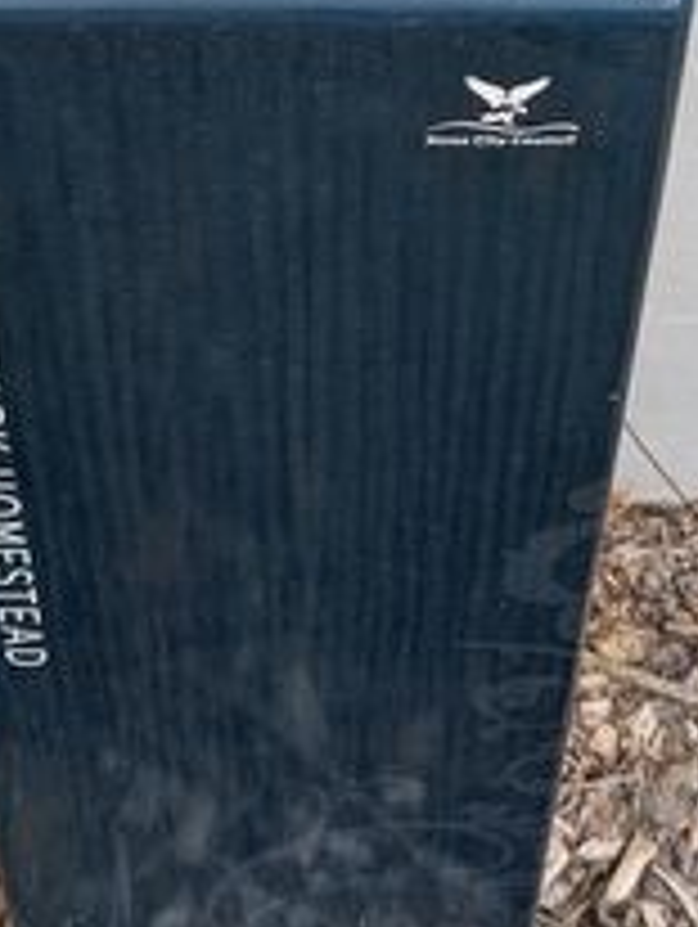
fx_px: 2603
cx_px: 304
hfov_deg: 15.3
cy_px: -212
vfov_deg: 19.0
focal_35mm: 97
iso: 59
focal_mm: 5.43
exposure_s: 1/204
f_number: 1.89
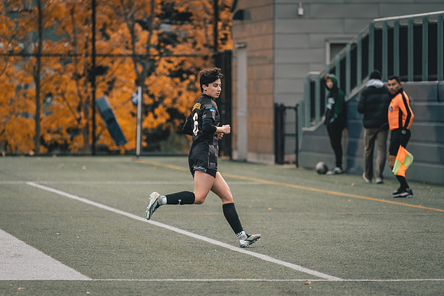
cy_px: 159
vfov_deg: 3.4
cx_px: 202
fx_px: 4962
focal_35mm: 402
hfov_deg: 5.1
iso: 800
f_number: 6.3
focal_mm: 365
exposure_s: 1/800
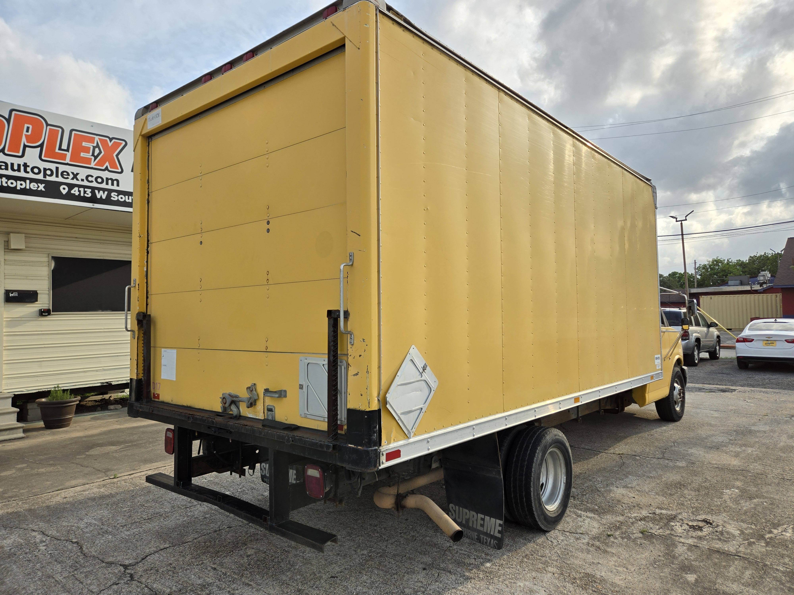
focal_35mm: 23
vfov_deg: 58.9
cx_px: 397
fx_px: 528
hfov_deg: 73.9
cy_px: 298
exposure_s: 1/1336
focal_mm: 5.4
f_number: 1.8
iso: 25
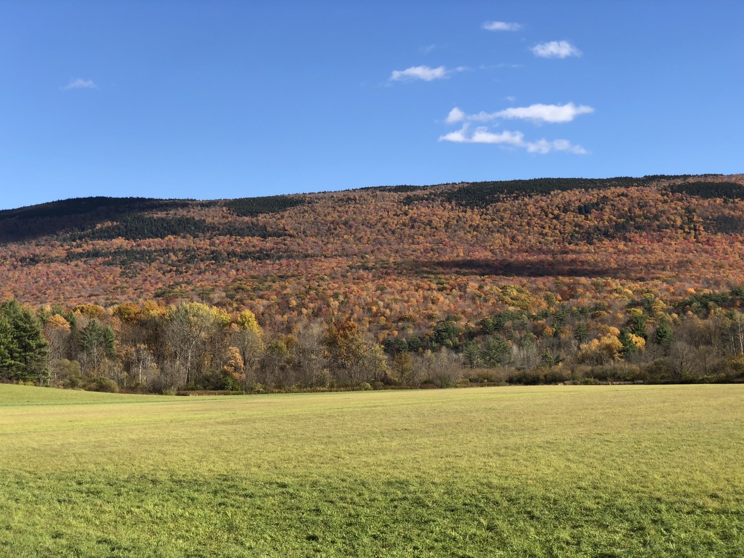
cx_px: 372
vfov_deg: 28.0
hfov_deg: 36.8
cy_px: 279
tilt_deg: +5.6
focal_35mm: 52
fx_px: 1118
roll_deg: +2.4
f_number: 2.4
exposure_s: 1/706
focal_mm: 6
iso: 16
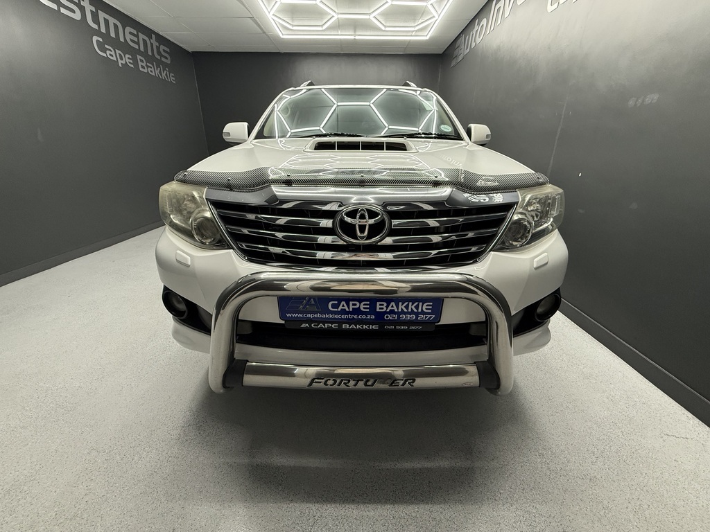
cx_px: 355
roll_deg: +0.1
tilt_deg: -21.2
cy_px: 266
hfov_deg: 102.1
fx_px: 287
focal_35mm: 14
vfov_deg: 85.7
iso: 250
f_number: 2.2
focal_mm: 2.22
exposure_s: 1/100
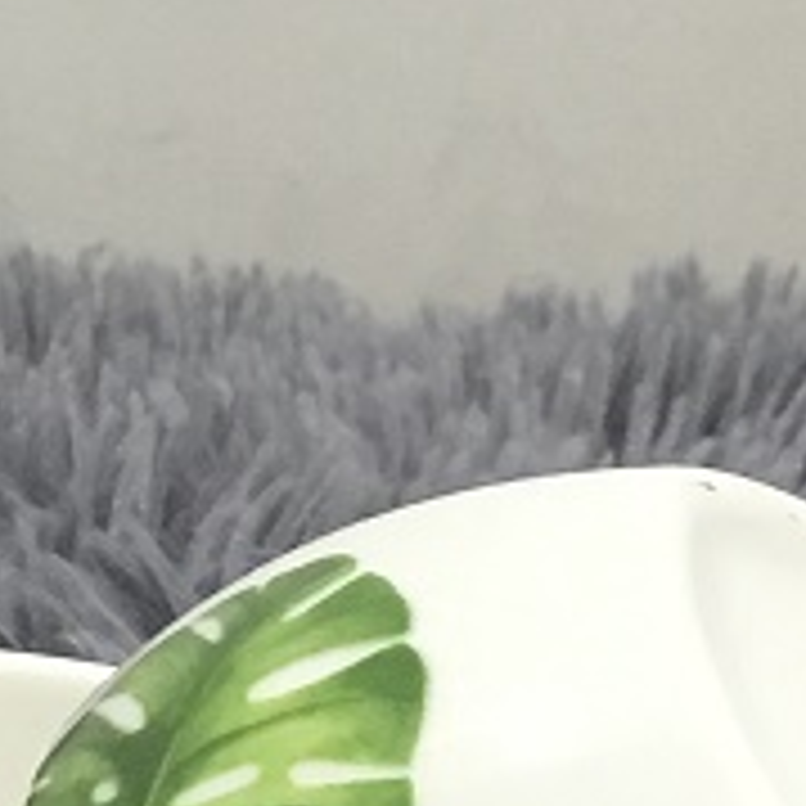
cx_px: -32
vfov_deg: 9.5
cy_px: 504
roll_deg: +1.0
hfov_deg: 9.4
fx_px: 4847
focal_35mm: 184
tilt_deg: -14.7
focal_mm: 3.3
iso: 100
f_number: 2.4
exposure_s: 1/33
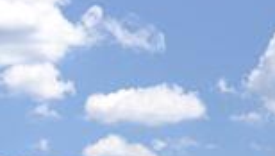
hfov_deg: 6.0
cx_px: -89
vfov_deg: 3.4
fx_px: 2622
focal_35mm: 359
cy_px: 361
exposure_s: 1/125
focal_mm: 55
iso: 140
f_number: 5.6
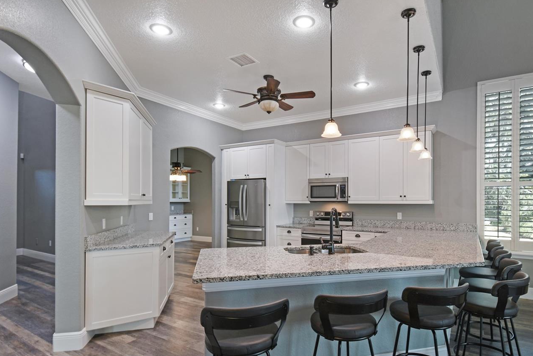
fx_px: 281
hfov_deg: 86.6
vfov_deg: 64.3
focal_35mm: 19
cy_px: 201
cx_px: 295
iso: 100
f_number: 7.1
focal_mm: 10
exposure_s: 1/10
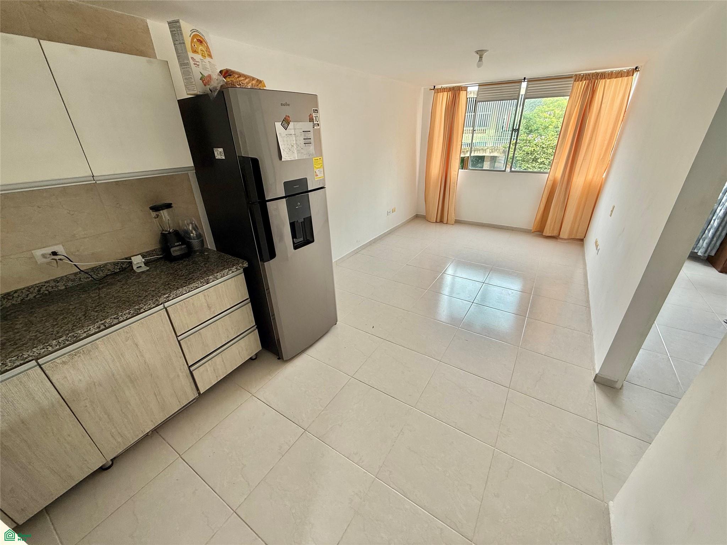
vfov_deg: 85.7
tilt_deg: -25.7
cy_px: 272
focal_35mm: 14
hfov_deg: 102.1
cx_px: 364
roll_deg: +1.0
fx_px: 294
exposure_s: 1/99
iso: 50
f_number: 2.2
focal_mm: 2.22
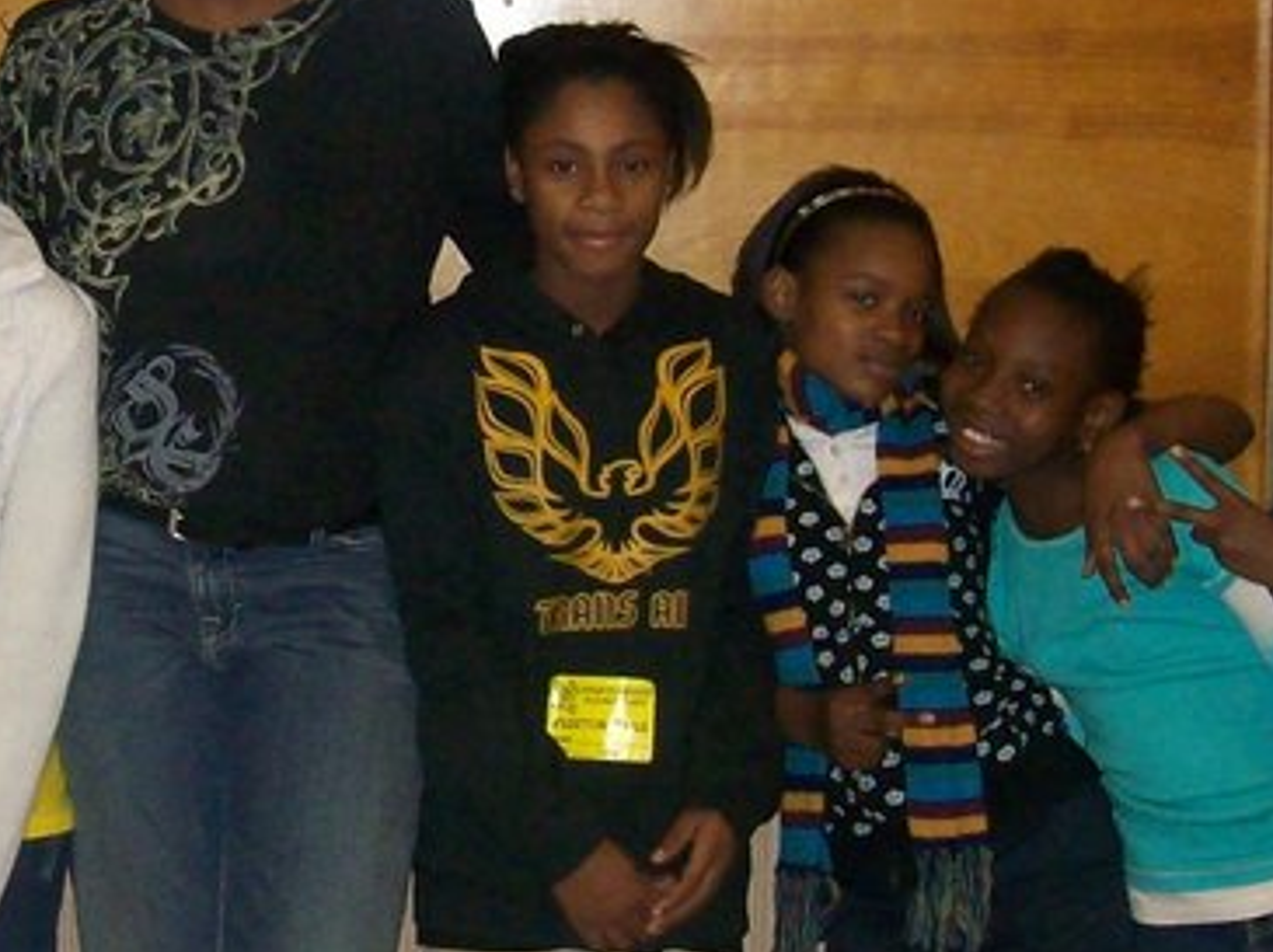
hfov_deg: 19.2
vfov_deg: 14.6
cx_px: 188
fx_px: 3711
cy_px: 350
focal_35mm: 101
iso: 200
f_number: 2.7
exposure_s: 1/64
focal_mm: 6
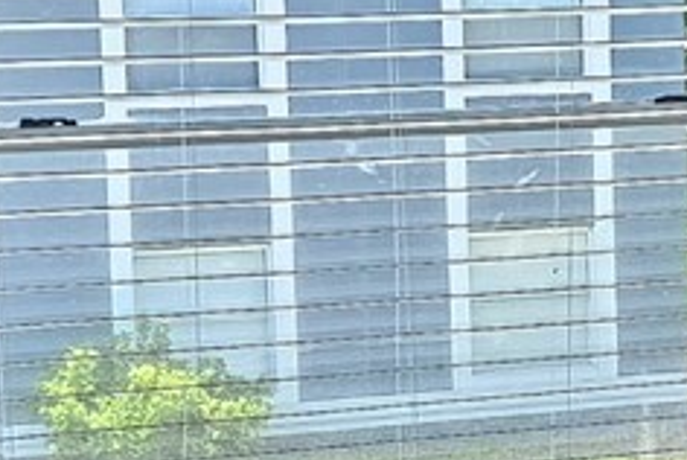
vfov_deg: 8.5
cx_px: 821
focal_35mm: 162
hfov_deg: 12.4
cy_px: 268
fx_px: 3095
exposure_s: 1/120
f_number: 1.8
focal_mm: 5.4
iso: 32
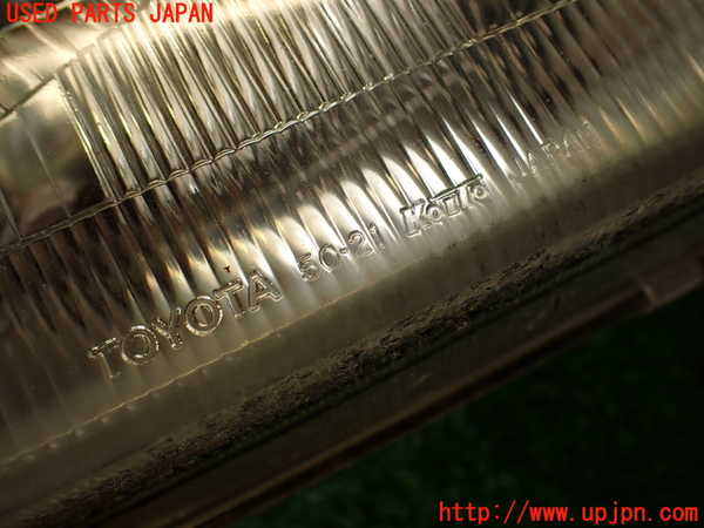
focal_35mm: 32
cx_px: 352
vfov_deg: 44.2
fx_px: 651
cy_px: 264
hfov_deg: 56.8
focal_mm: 5.79
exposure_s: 1/100
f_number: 2.4
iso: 100
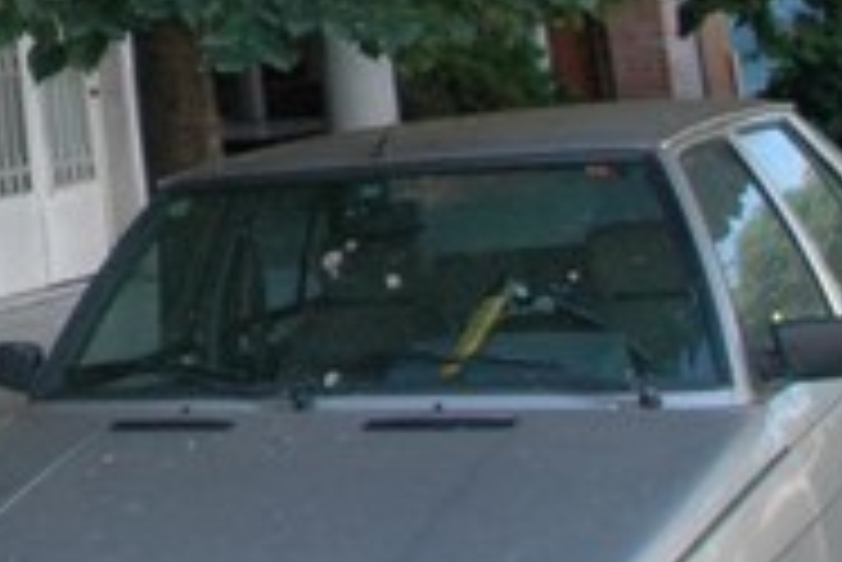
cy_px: -495
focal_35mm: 96
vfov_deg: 12.8
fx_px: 2250
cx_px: -495
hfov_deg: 18.3
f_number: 4
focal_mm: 15
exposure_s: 1/500
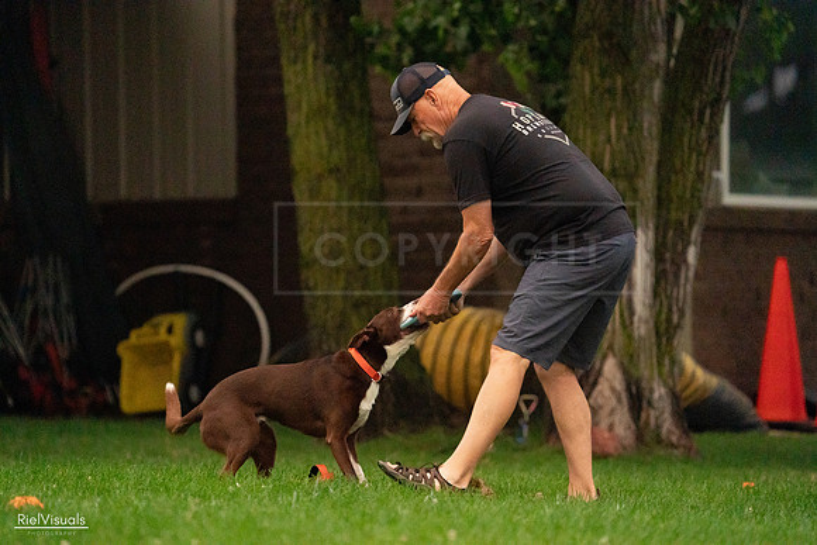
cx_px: 408
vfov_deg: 3.4
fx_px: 9079
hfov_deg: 5.2
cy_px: 272
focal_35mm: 400
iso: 6400
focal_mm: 400
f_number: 6.3
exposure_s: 1/2000
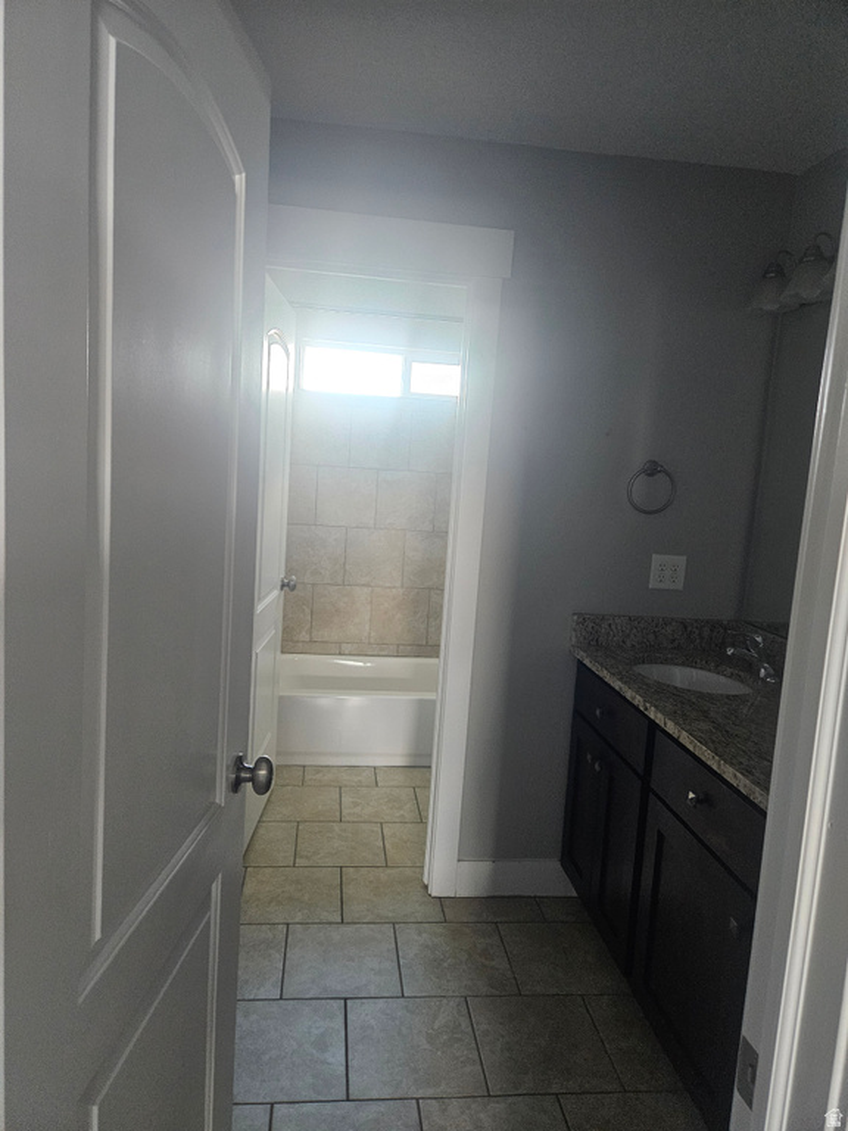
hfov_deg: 58.9
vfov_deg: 73.9
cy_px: 566
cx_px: 424
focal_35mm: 23
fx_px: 751
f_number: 1.8
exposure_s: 1/120
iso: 800
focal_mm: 5.4
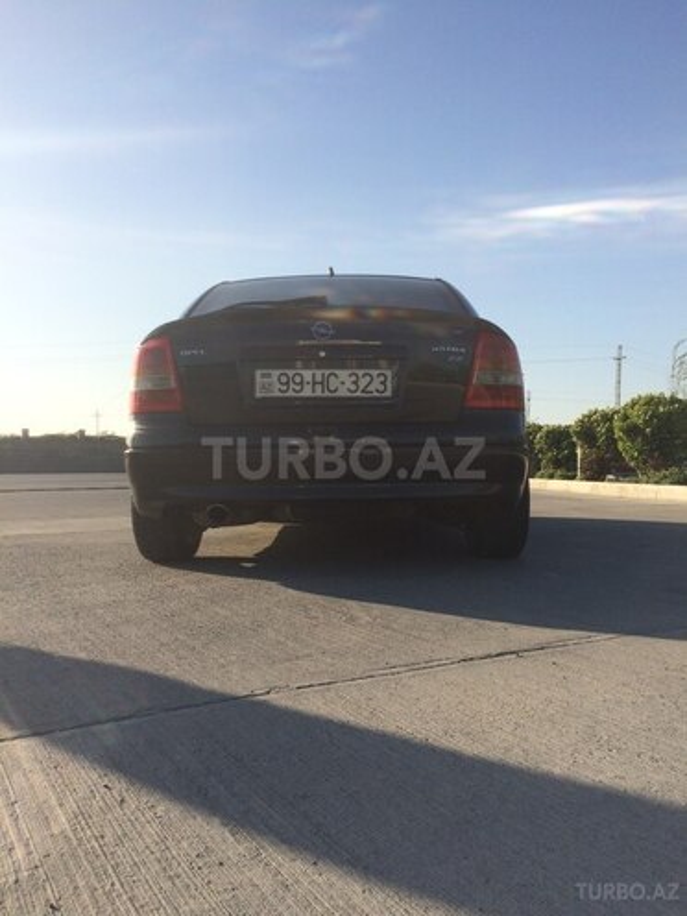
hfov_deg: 48.2
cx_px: 344
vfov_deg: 61.7
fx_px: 767
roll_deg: +2.4
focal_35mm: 29
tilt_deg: -3.1
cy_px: 458
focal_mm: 4.15
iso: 32
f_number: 2.2
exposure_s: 1/2053
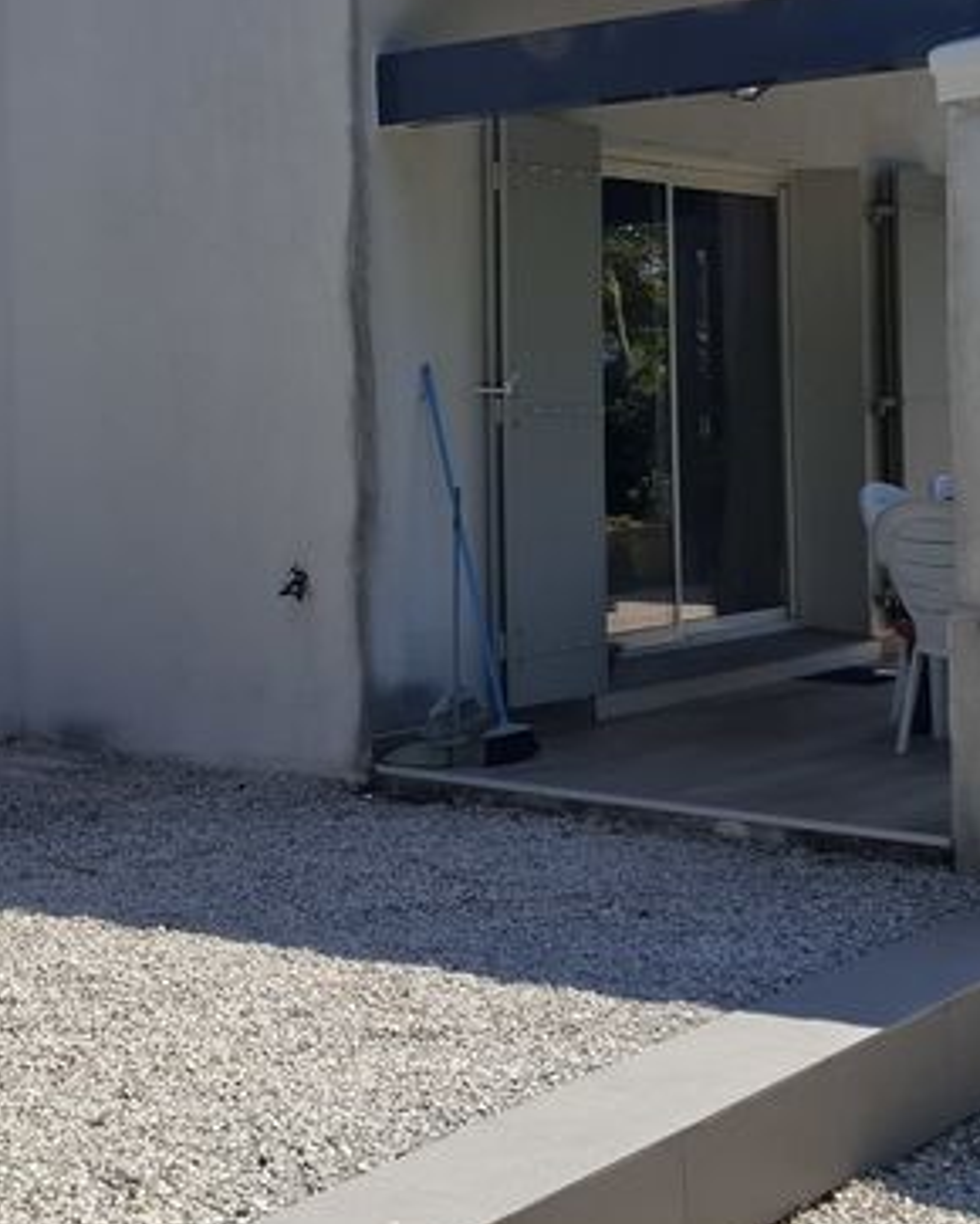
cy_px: 375
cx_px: 169
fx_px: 2246
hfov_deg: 24.2
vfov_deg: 30.2
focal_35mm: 62
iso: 50
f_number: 1.8
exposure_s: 1/2262
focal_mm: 5.54
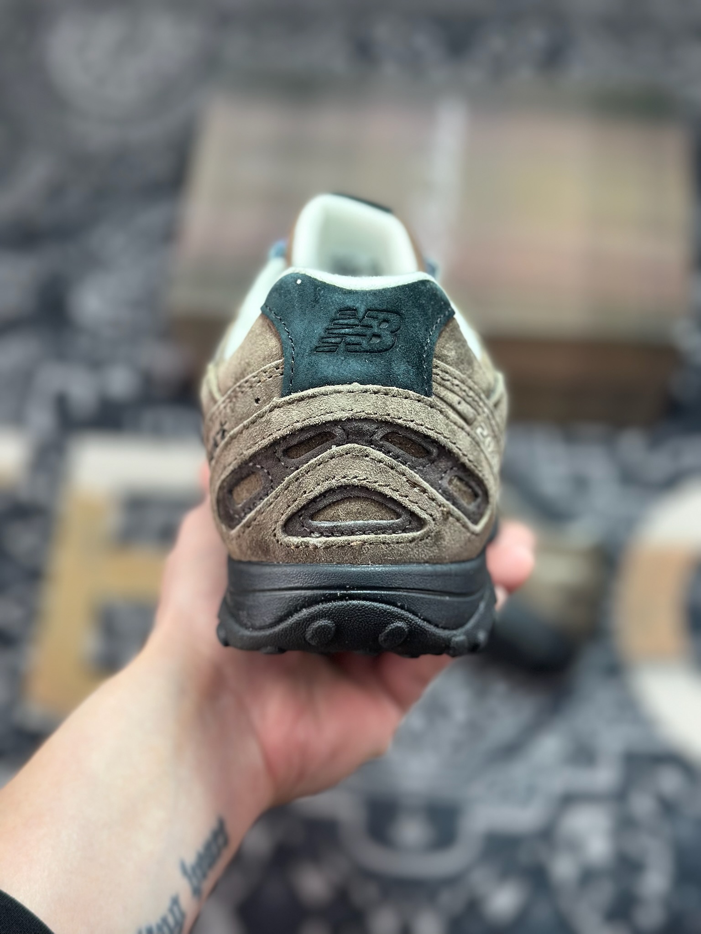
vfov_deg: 39.7
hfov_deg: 30.3
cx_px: 350
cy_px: 467
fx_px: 1296
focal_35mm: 48
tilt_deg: -61.5
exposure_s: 1/395
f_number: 1.78
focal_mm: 6.86
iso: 80
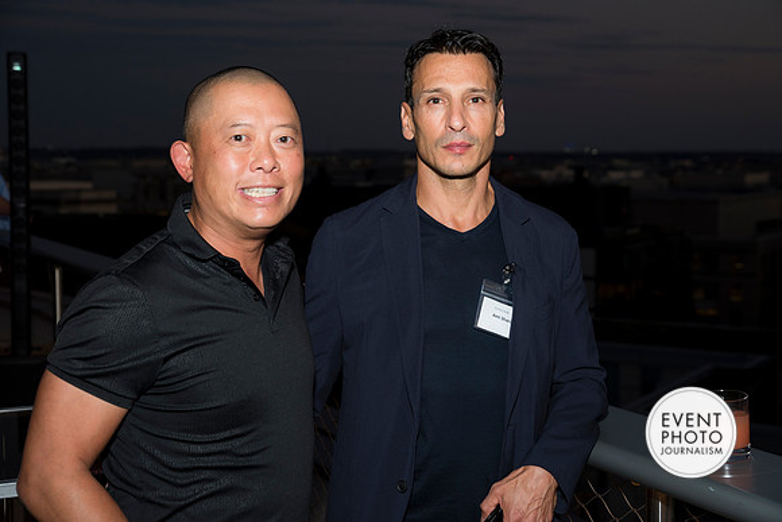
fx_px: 1260
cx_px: 391
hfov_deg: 34.5
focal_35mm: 58
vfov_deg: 23.4
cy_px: 261
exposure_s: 1/125
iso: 800
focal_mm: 58
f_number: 5.6
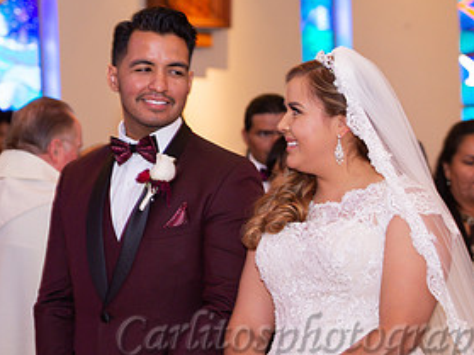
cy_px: 169
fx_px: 2354
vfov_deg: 8.6
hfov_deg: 11.5
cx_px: 313
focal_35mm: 172
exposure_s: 1/60
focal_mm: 86
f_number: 4.5
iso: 1250
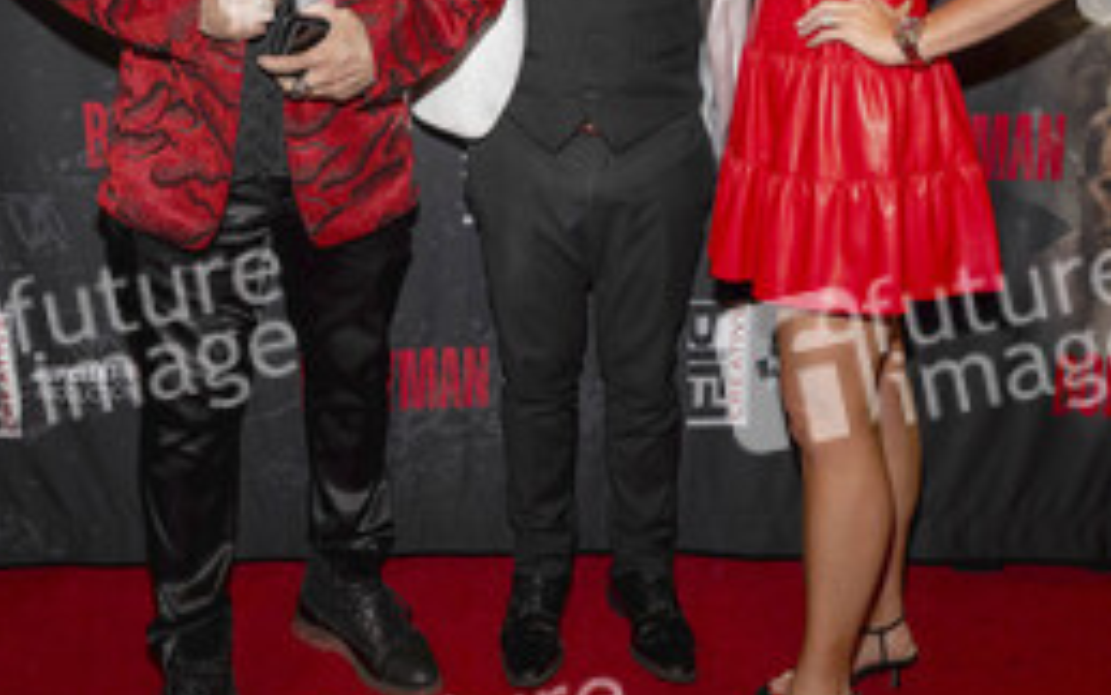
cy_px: 137
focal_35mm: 44
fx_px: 1333
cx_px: 545
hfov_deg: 45.3
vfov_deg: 28.6
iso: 800
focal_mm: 28
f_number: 5.6
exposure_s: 1/200
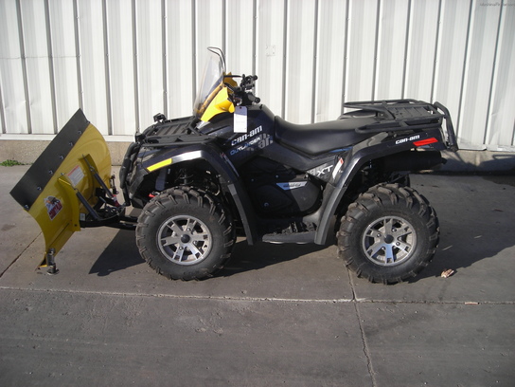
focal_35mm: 38
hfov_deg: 49.0
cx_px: 258
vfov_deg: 37.7
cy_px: 194
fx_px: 565
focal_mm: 6.3
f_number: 6.4
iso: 50
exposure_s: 1/183
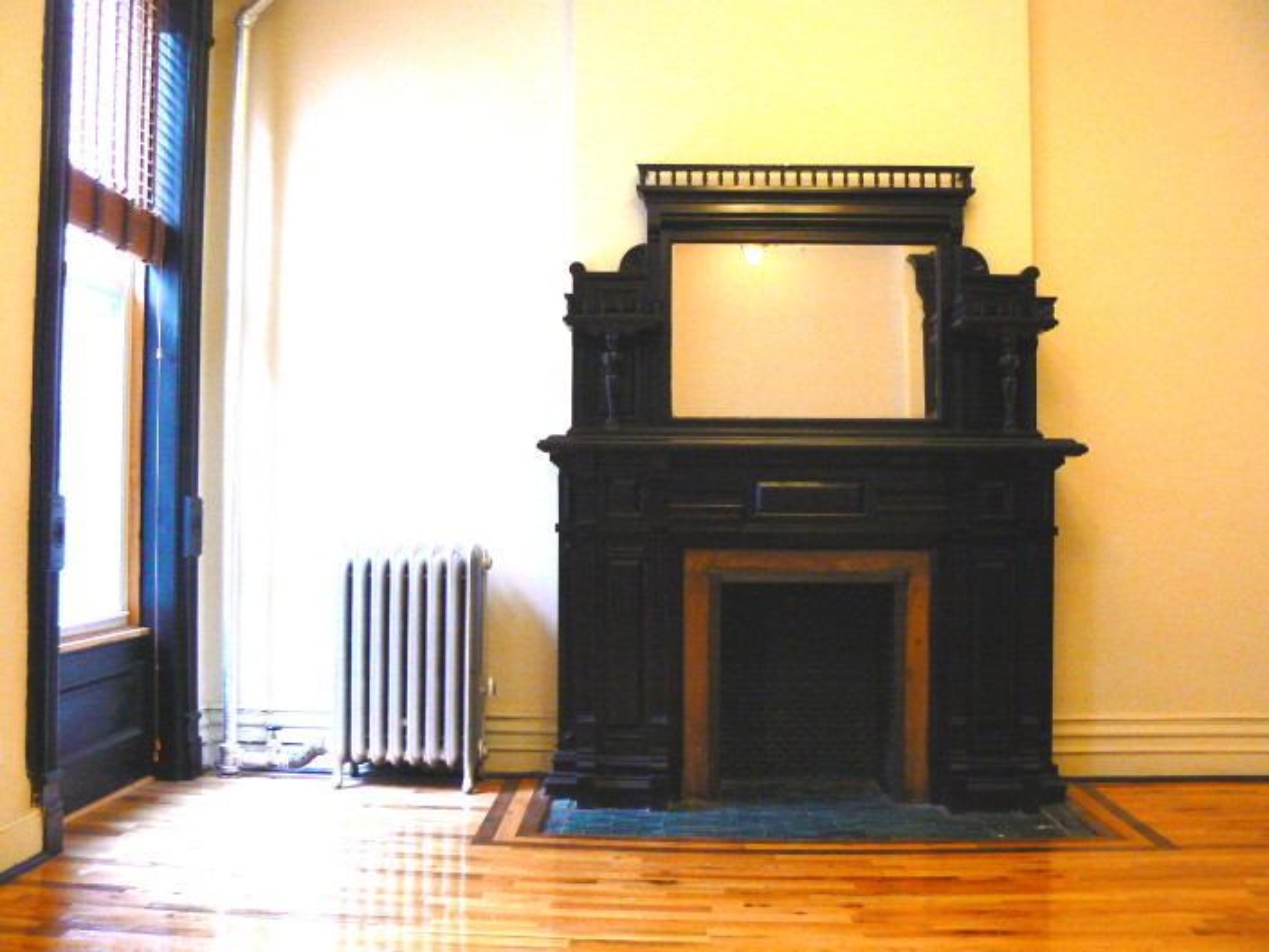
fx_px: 1320
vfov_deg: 39.7
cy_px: 476
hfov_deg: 51.4
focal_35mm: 36
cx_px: 634
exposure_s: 1/15
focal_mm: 6
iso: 200
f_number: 2.8
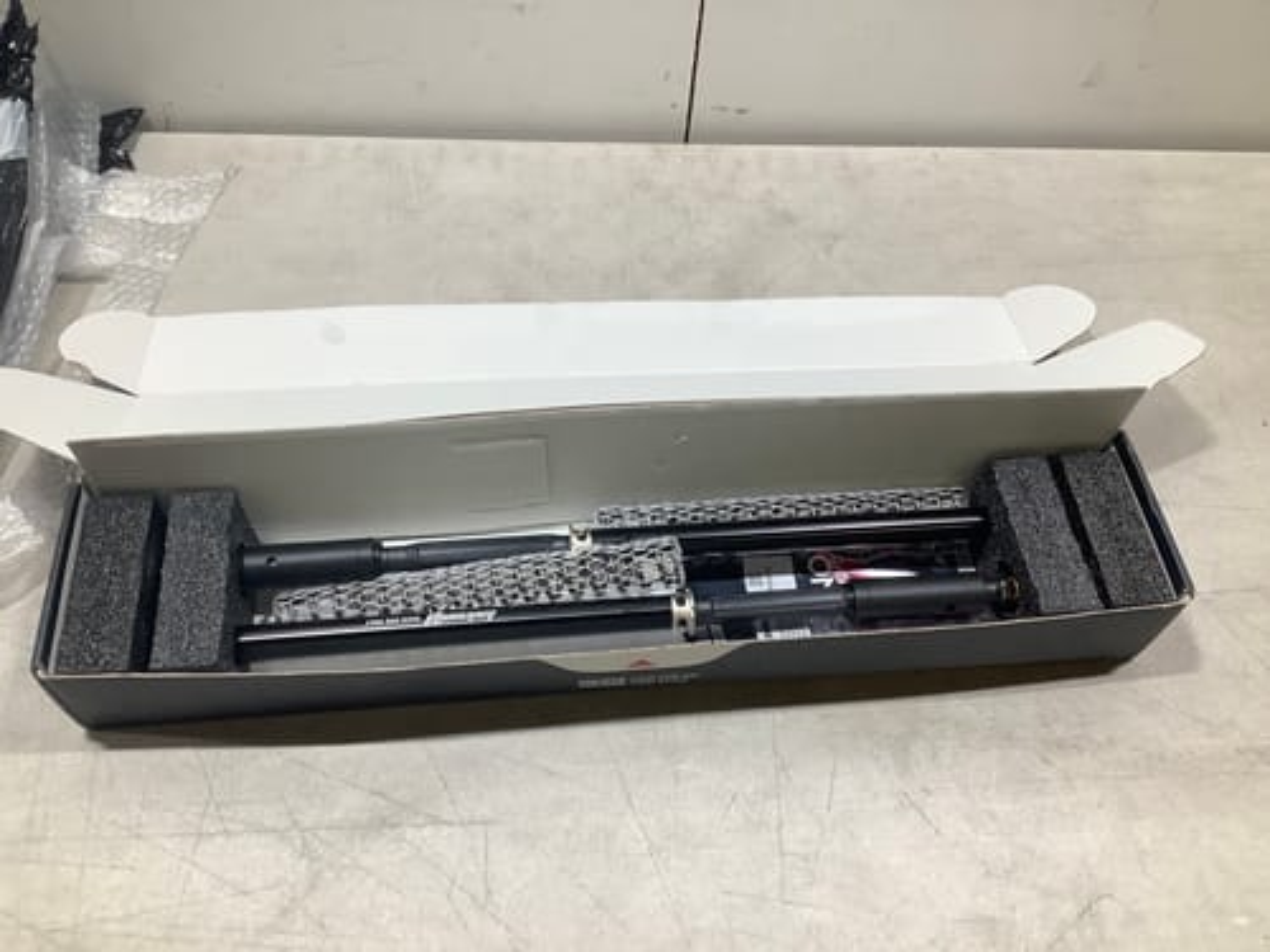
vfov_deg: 45.4
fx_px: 1137
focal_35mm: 31
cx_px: 635
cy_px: 476
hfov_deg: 58.4
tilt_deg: -55.6
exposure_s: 1/100
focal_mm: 3.3
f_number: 2.4
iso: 64
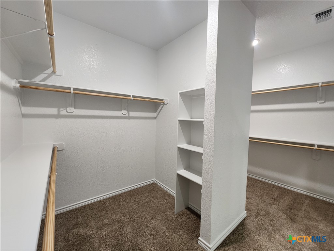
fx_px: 125
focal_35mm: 13
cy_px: 126
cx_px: 167
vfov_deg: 89.9
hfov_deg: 106.2
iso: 320
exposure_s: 1/60
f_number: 2.2
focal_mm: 2.2
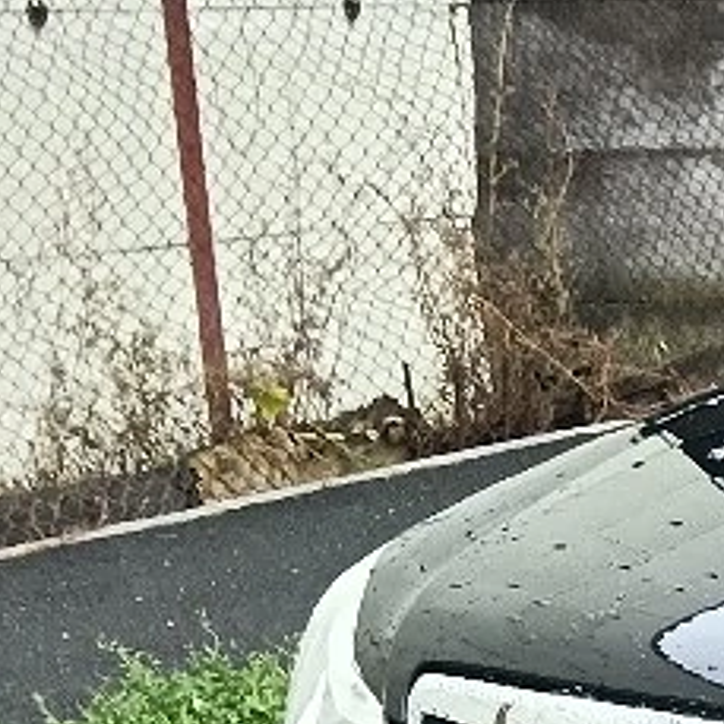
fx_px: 3289
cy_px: 1260
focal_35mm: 139
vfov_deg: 11.7
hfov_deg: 11.3
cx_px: 1451
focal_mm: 3.98
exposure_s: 1/101
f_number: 1.8
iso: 80
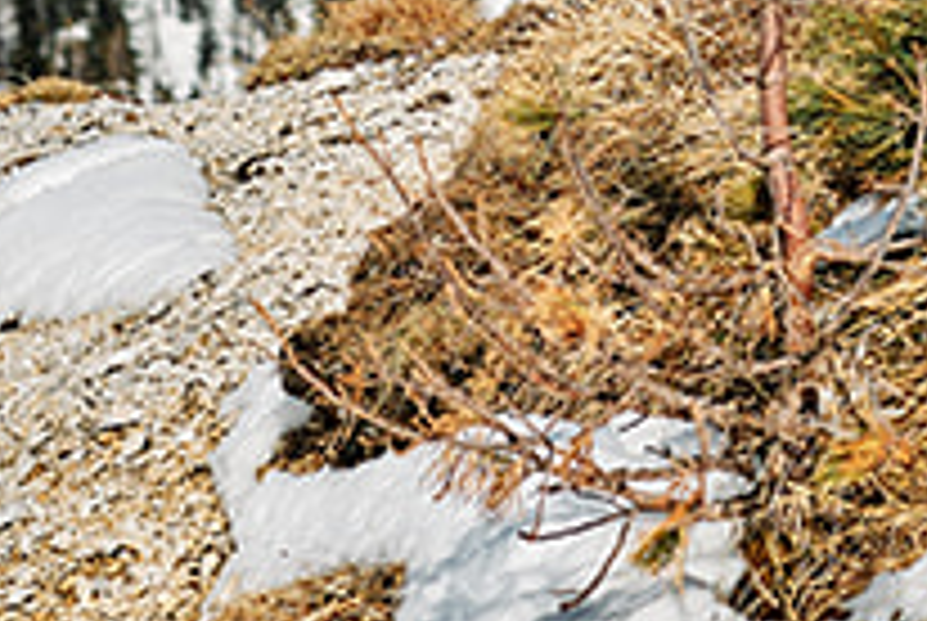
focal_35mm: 508
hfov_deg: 4.0
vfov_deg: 2.6
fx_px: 13100
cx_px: 2052
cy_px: -1962
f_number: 5.6
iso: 100
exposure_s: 1/640
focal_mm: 80
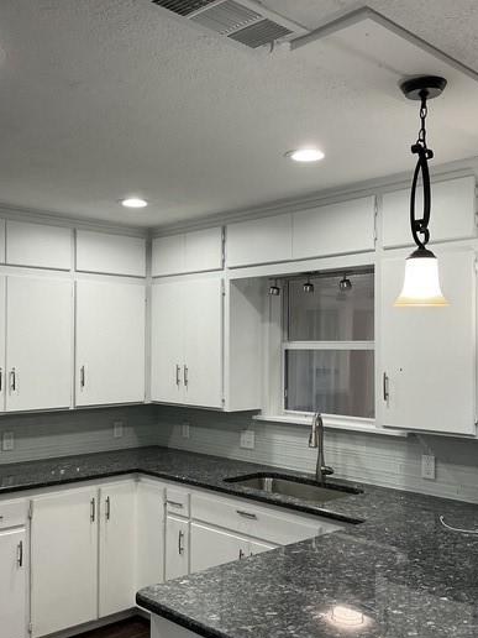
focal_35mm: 36
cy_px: 346
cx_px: 208
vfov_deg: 51.3
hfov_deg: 39.6
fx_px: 663
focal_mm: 3
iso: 64
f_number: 1.8
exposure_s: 1/60
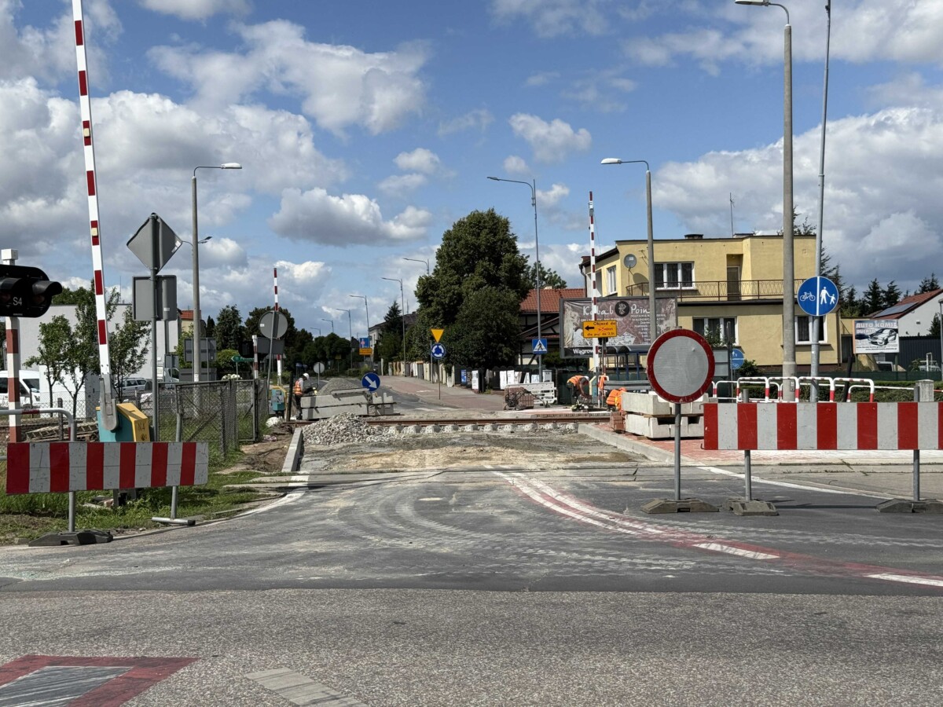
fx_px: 1308
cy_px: 354
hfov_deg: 39.7
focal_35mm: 48
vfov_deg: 30.3
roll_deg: +1.5
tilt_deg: +0.8
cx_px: 472
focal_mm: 6.76
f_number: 1.78
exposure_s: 1/6536
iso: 64
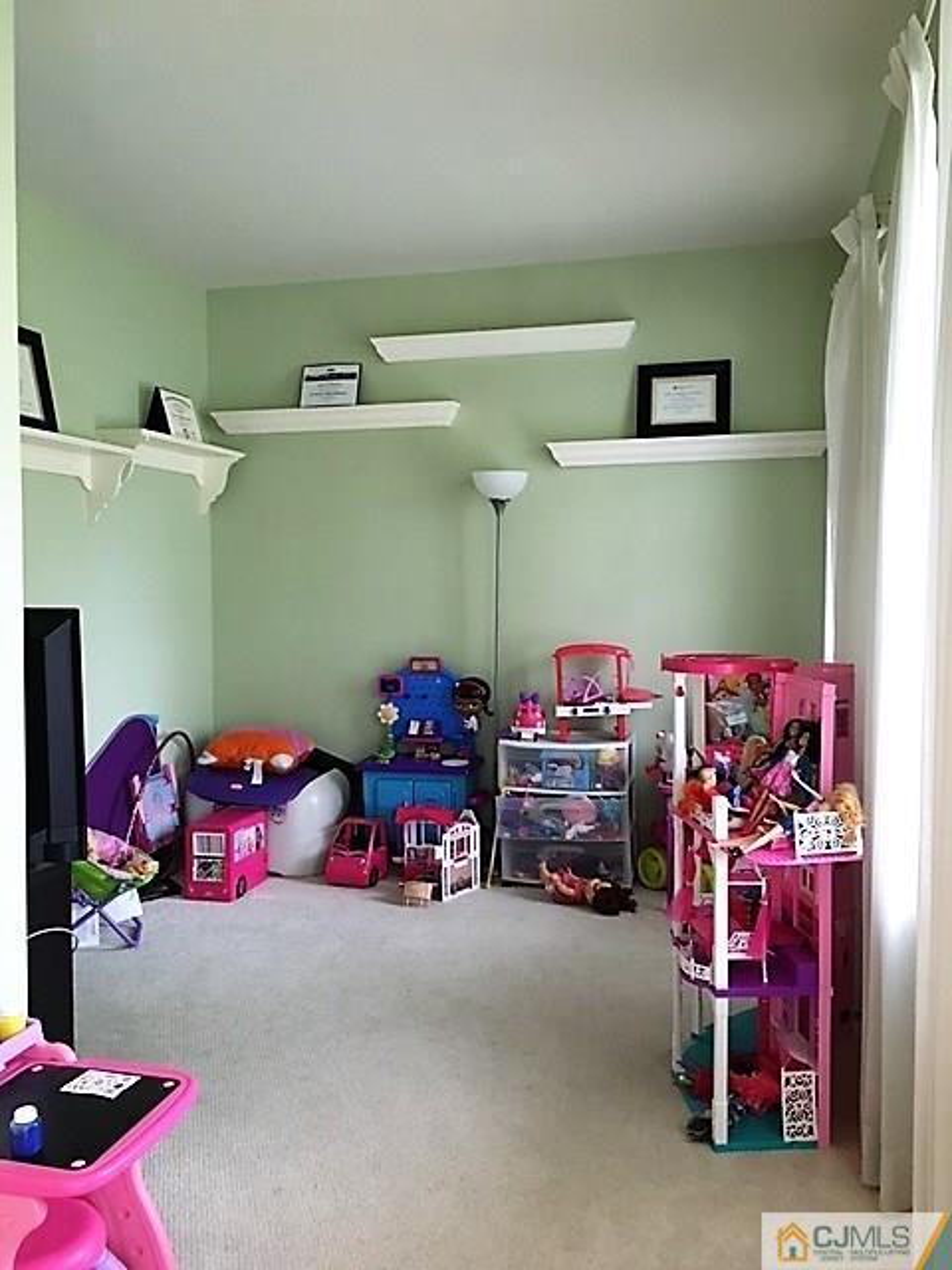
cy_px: 635
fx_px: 1063
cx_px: 476
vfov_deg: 61.7
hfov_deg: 48.2
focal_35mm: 29
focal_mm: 4.15
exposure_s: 1/10
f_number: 2.2
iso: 80
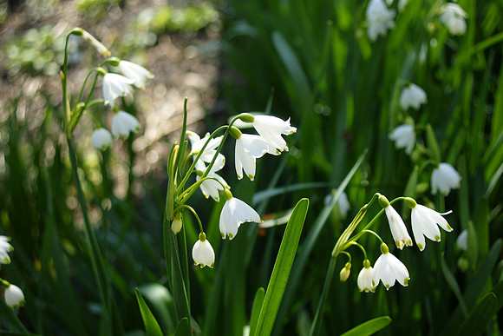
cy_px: 168
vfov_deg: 29.9
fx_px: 629
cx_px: 252
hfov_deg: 43.6
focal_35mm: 45
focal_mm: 30
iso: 200
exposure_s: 1/400
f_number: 3.5
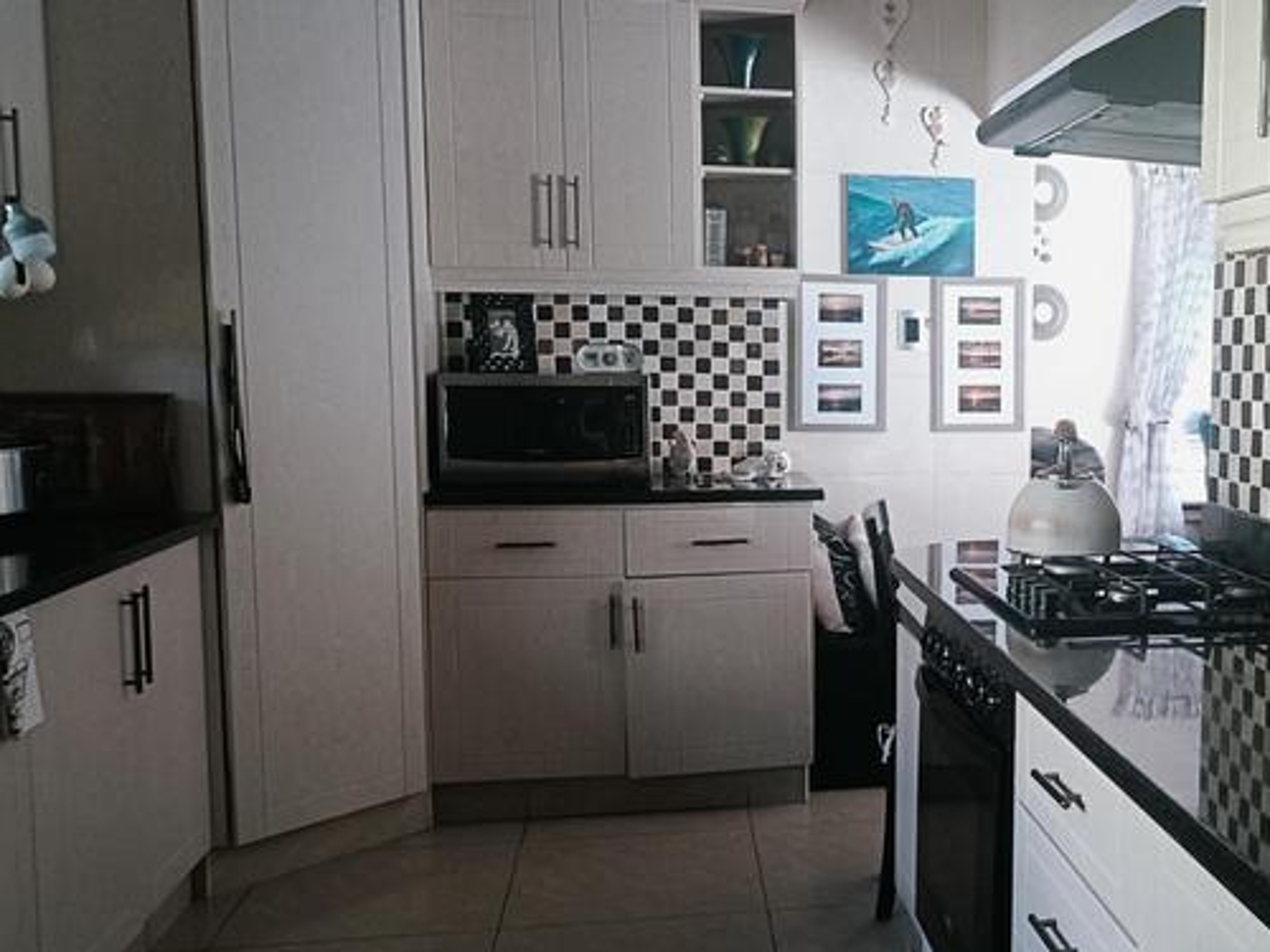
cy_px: 518
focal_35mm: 40
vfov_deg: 35.9
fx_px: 1468
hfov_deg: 45.0
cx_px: 970
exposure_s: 1/50
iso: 1250
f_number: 1.7
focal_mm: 4.7
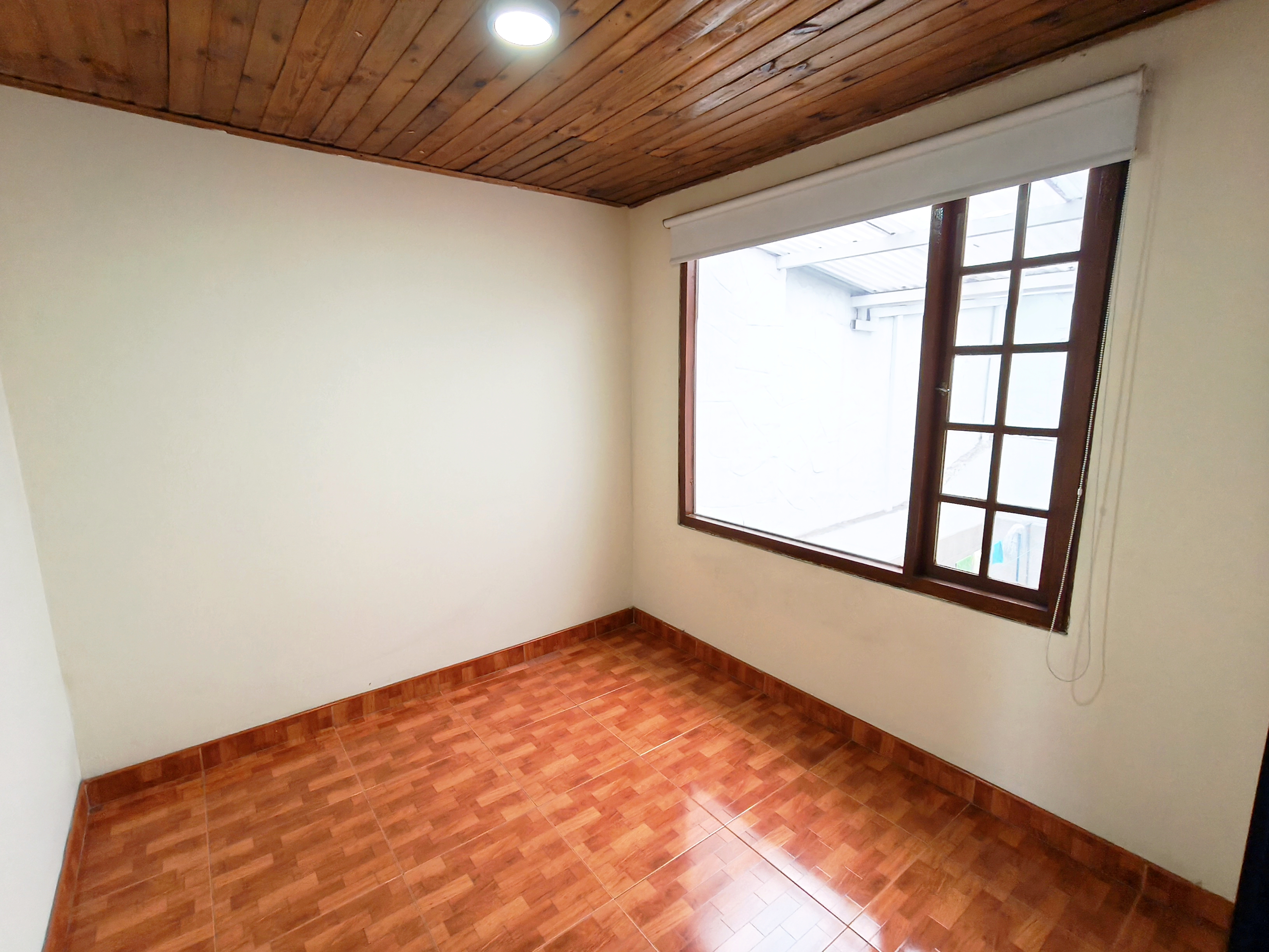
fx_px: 550
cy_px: 476
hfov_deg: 98.2
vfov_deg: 81.7
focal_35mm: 15
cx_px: 634
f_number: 2.2
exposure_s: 1/60
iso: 320
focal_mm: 1.67
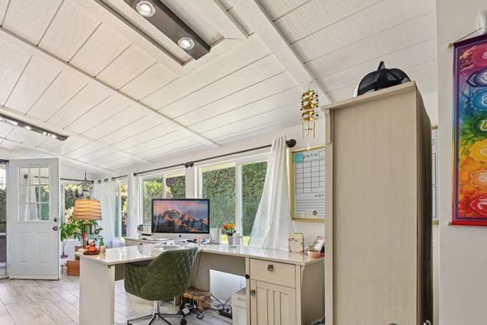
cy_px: 211
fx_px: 244
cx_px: 161
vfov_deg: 66.0
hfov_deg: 86.7
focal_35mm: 18
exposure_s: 1/6
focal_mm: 13
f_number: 8
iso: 250
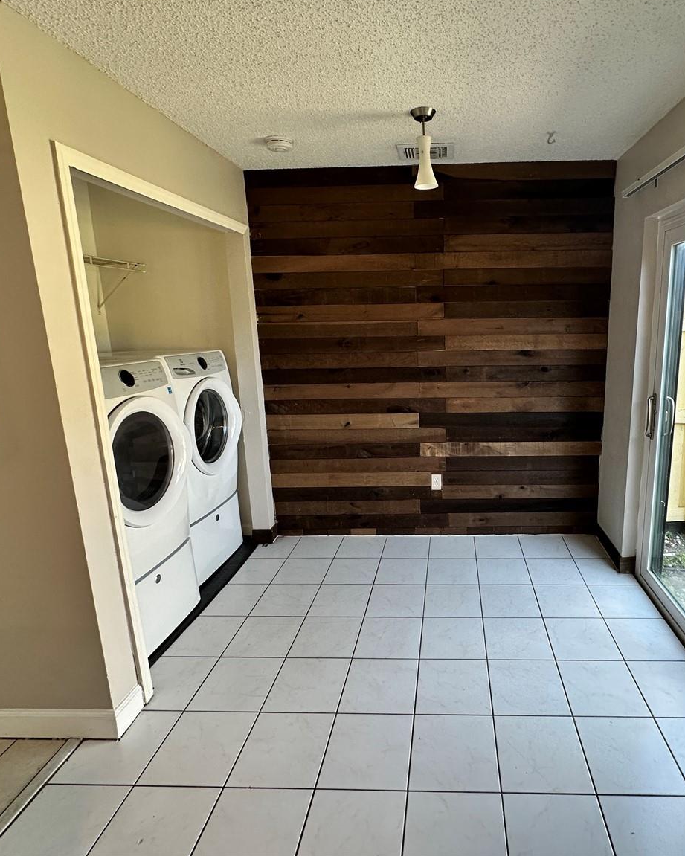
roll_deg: +0.4
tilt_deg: -11.3
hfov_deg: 69.6
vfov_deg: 83.2
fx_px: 481
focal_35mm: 19
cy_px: 412
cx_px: 433
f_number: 2.2
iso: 200
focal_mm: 2.22
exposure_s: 1/120
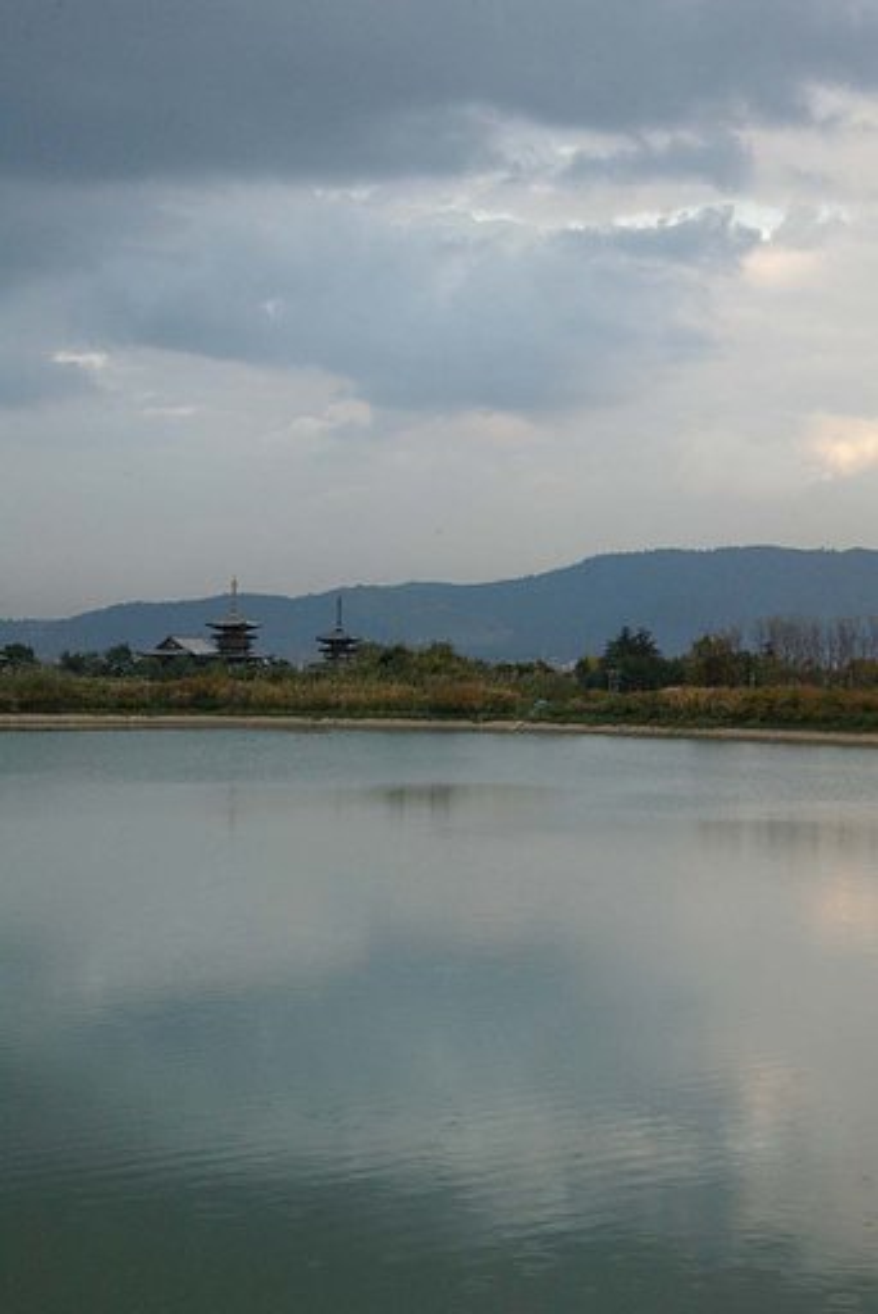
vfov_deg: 29.8
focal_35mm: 68
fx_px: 2466
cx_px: 439
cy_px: 657
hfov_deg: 20.2
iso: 800
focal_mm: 45
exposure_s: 1/40
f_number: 14
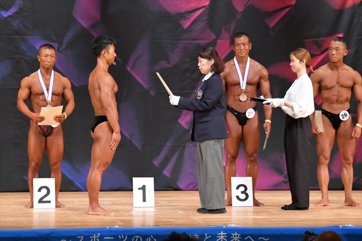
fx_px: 2261
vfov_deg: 6.1
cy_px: 120
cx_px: 181
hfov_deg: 9.2
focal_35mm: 225
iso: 7200
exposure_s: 1/400
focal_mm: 150
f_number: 5.6
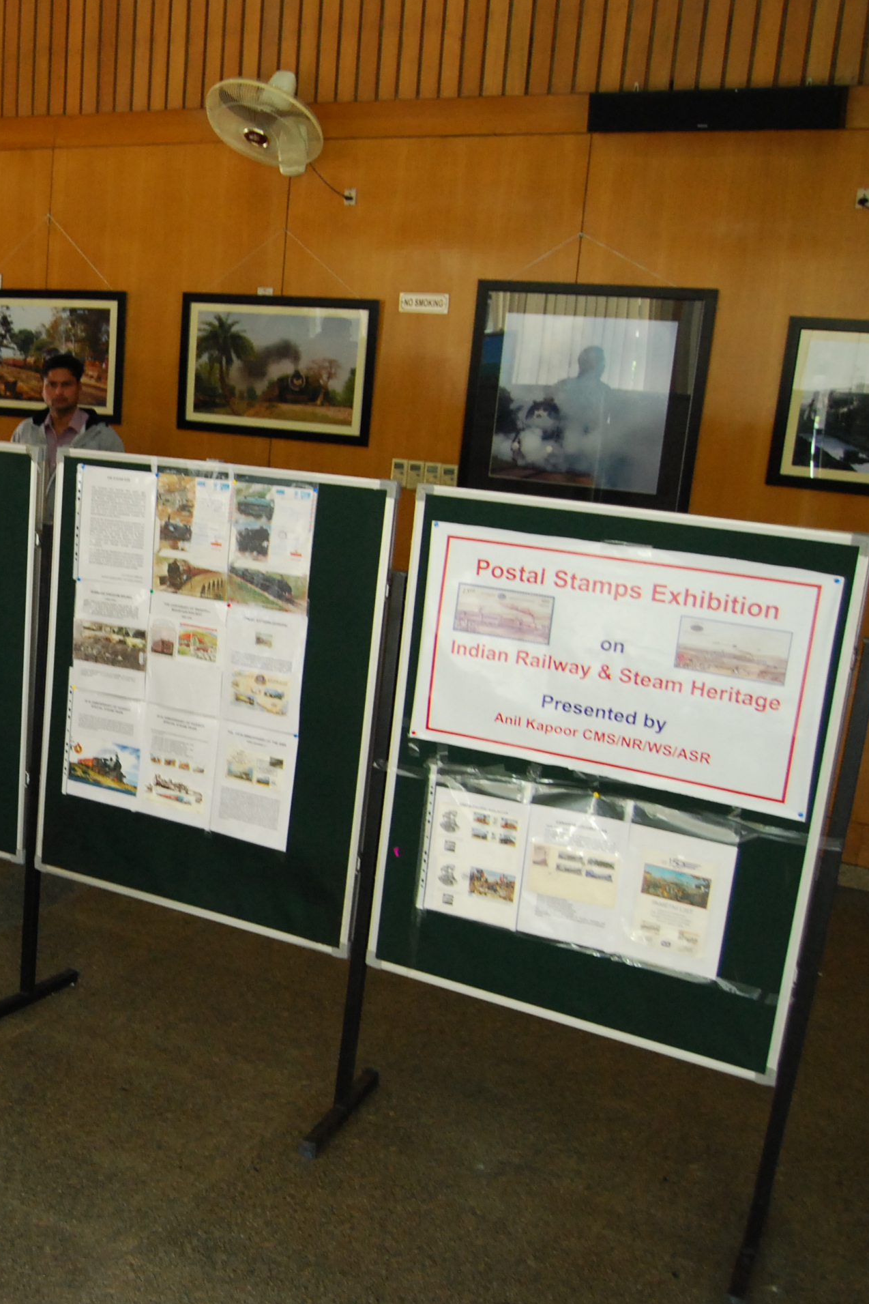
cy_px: 658
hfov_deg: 29.4
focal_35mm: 41
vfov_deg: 47.4
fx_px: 1484
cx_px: -89
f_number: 4.5
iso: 800
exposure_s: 1/80
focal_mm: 18
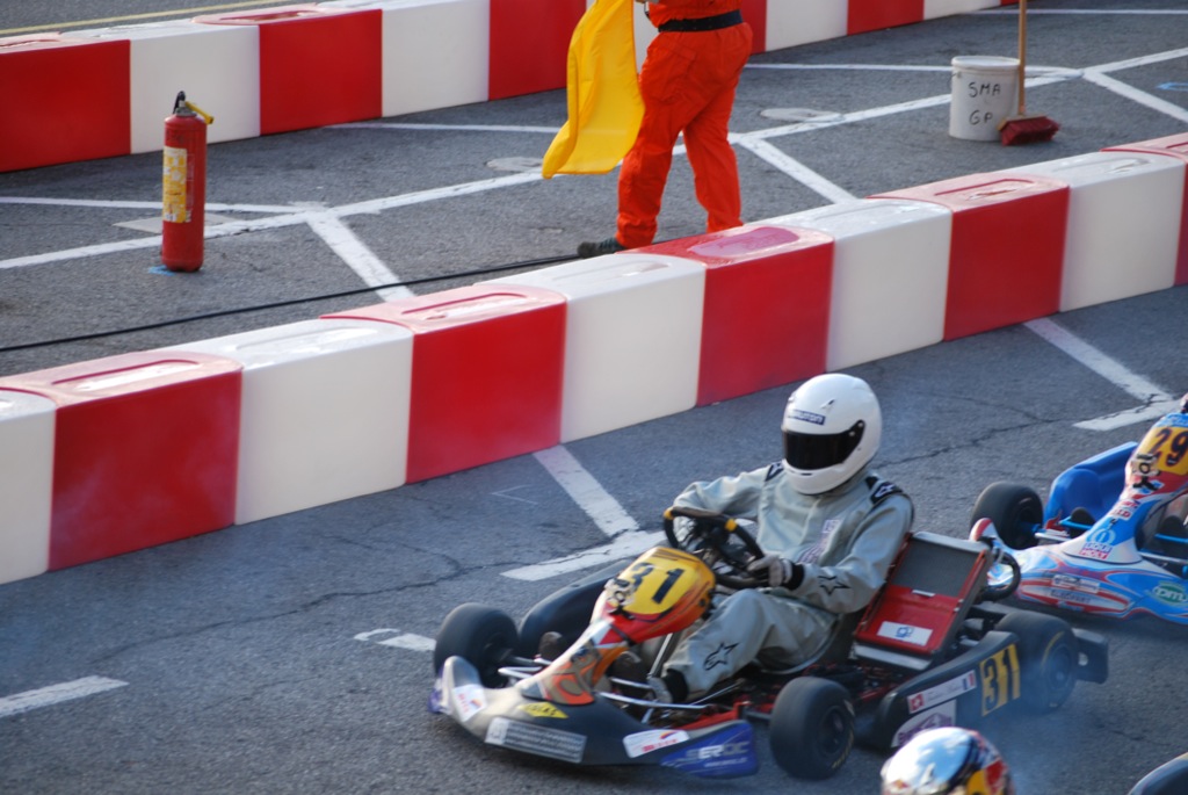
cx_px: 594
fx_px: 5203
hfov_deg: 13.0
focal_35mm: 158
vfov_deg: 8.7
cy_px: 398
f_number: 4.8
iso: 200
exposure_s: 1/250
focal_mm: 105
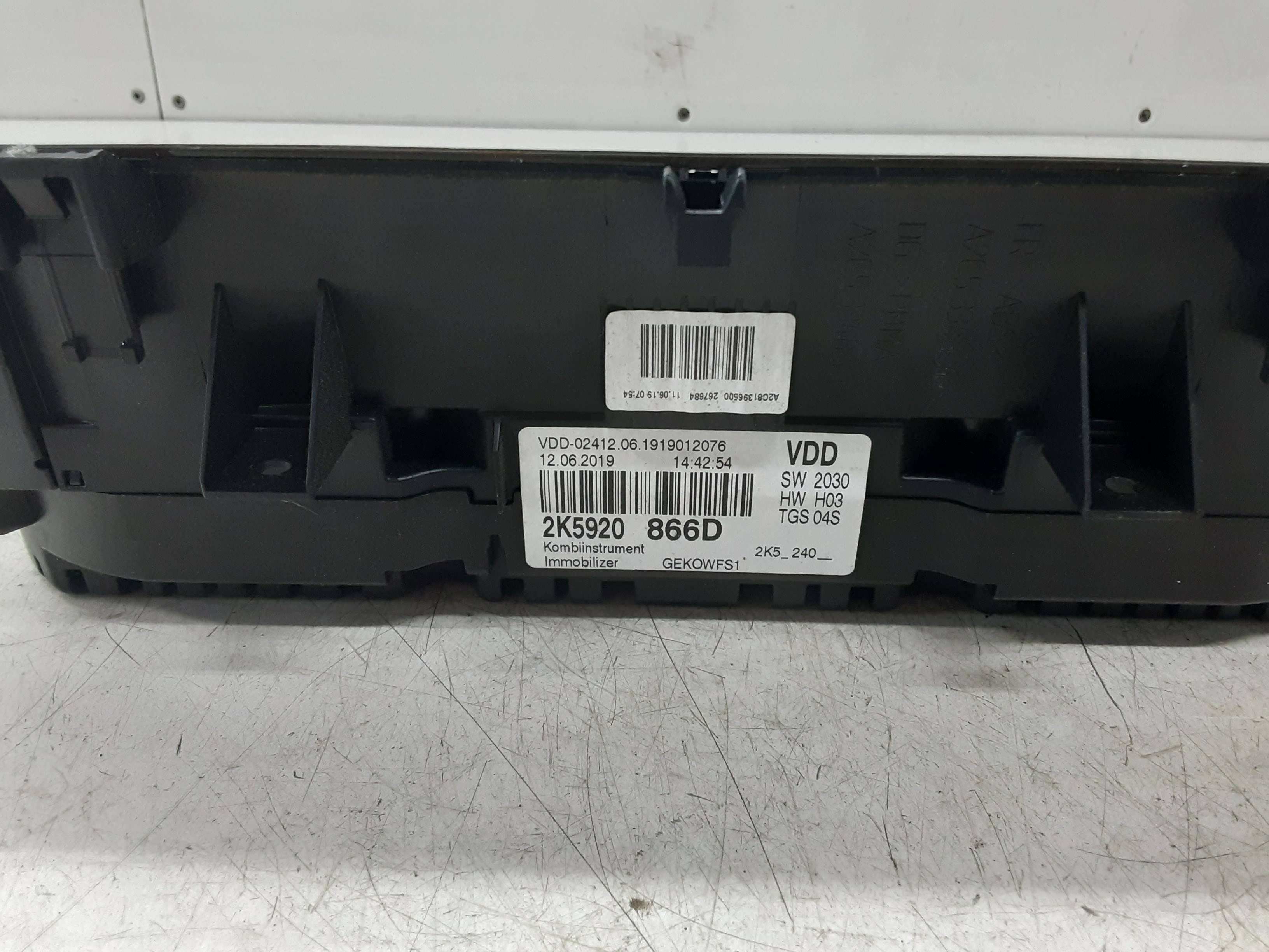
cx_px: 634
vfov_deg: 51.4
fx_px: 990
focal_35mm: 27
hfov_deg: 65.3
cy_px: 476
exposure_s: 1/50
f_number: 1.9
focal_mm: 2.91
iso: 200
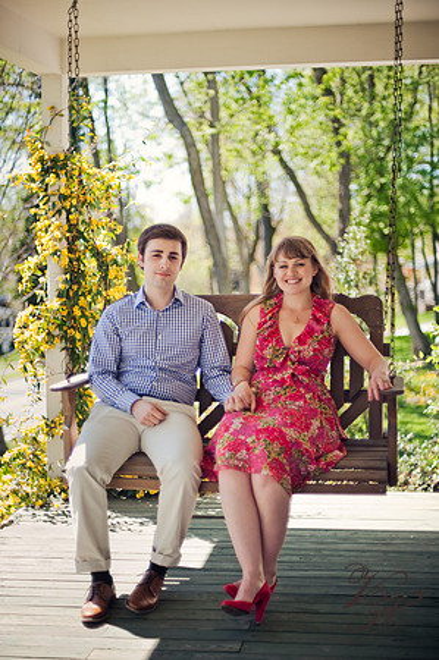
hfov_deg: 26.9
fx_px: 917
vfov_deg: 39.6
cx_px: 220
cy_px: 330
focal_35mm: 50
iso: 200
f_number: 1.4
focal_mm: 50
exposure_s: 1/1600
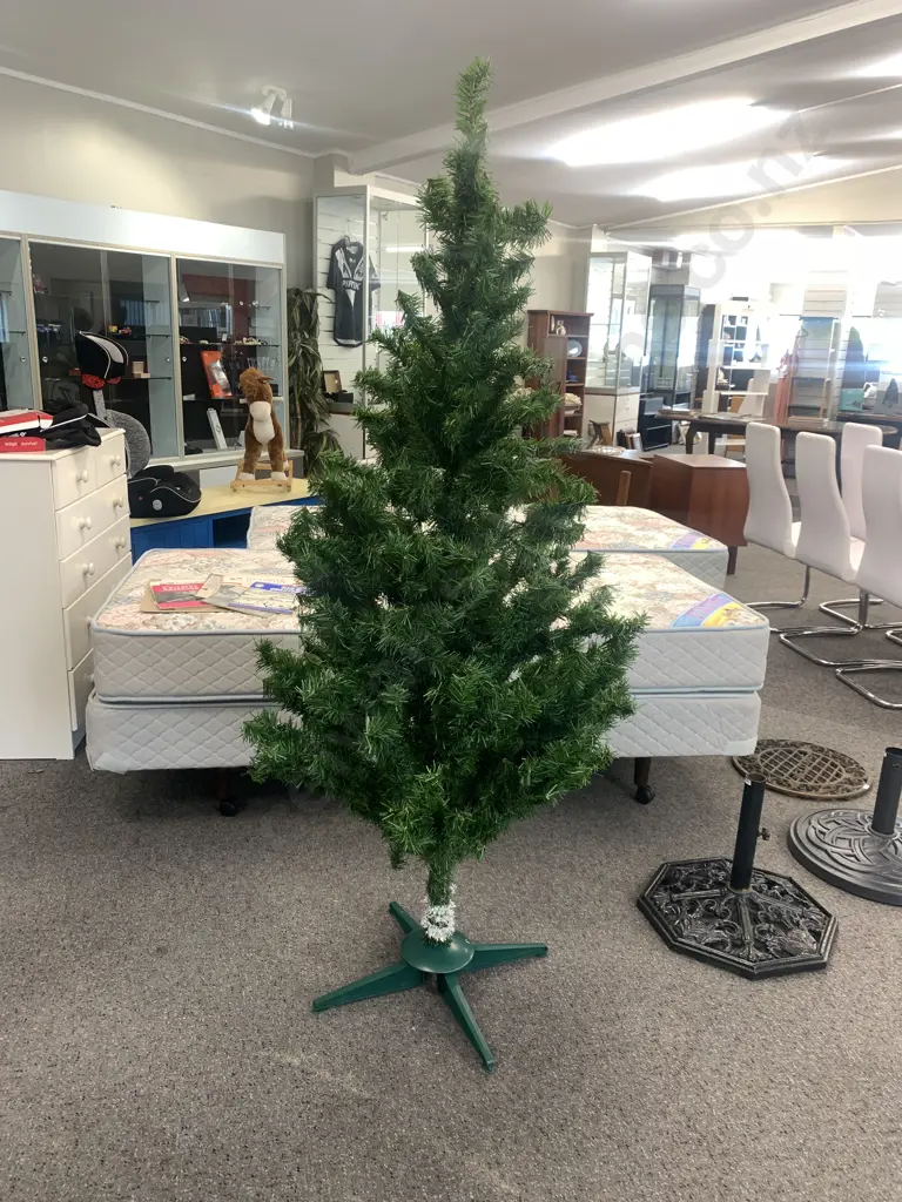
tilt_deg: -14.0
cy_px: 601
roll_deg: -1.9
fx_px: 903
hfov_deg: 53.1
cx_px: 451
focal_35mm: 26
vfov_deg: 67.3
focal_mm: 4.25
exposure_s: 1/50
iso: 64
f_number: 1.8
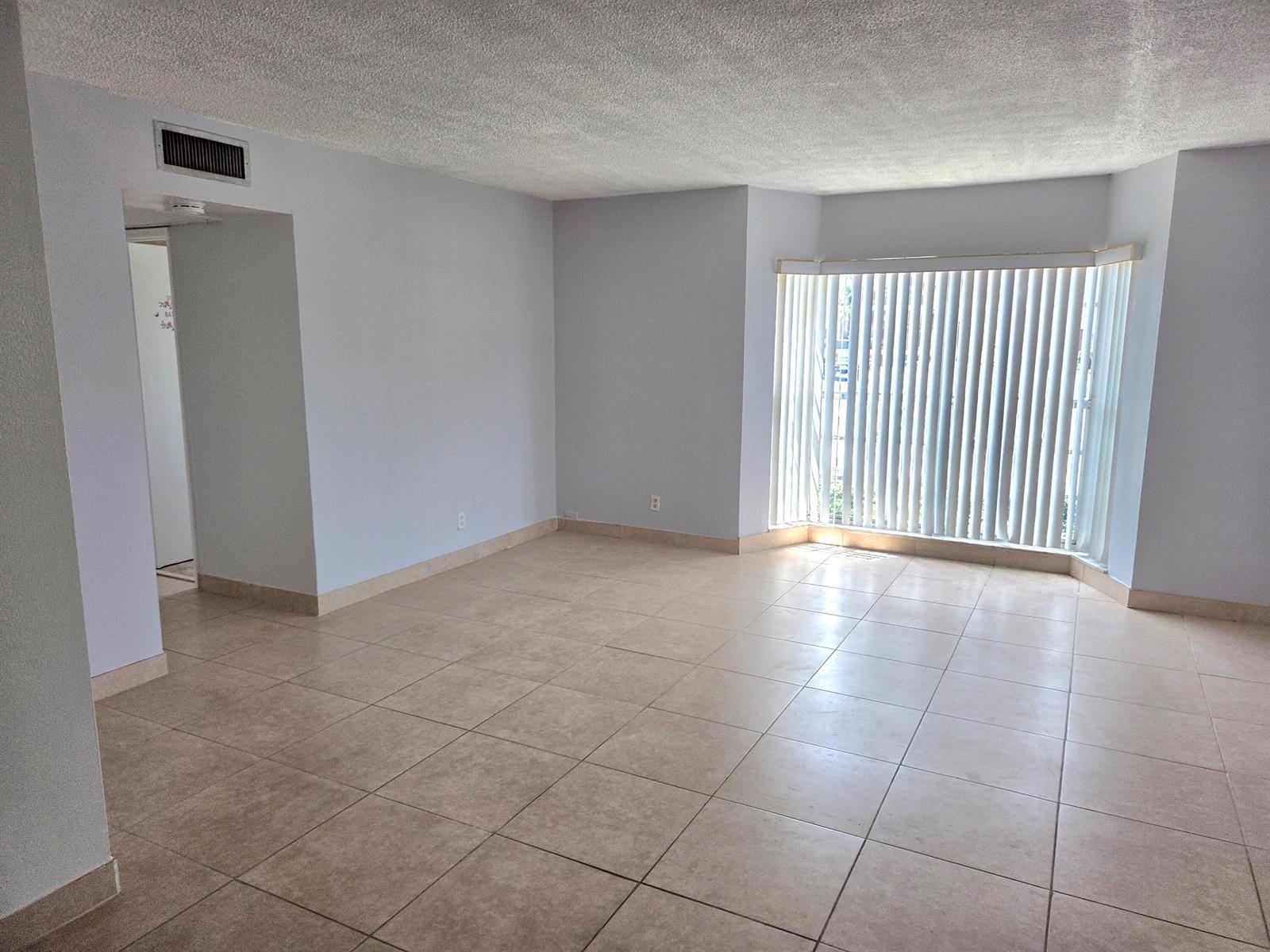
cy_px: 476
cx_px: 635
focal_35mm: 23
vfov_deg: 58.9
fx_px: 844
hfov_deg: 73.9
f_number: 1.8
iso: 32
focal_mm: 5.4
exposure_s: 1/182
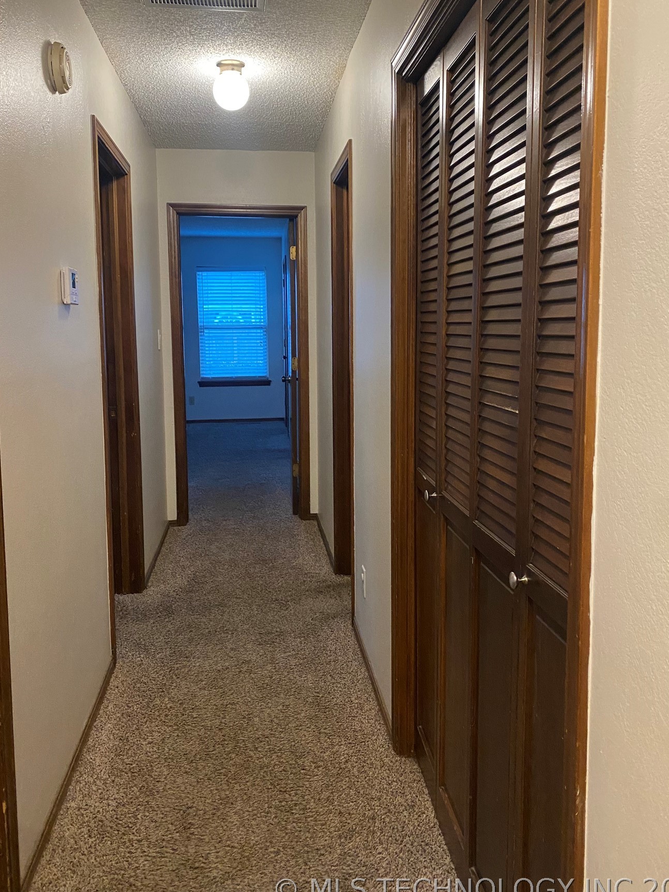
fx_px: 747
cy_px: 415
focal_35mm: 29
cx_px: 348
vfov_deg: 61.6
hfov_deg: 48.2
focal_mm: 4.25
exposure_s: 1/60
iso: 320
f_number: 1.8
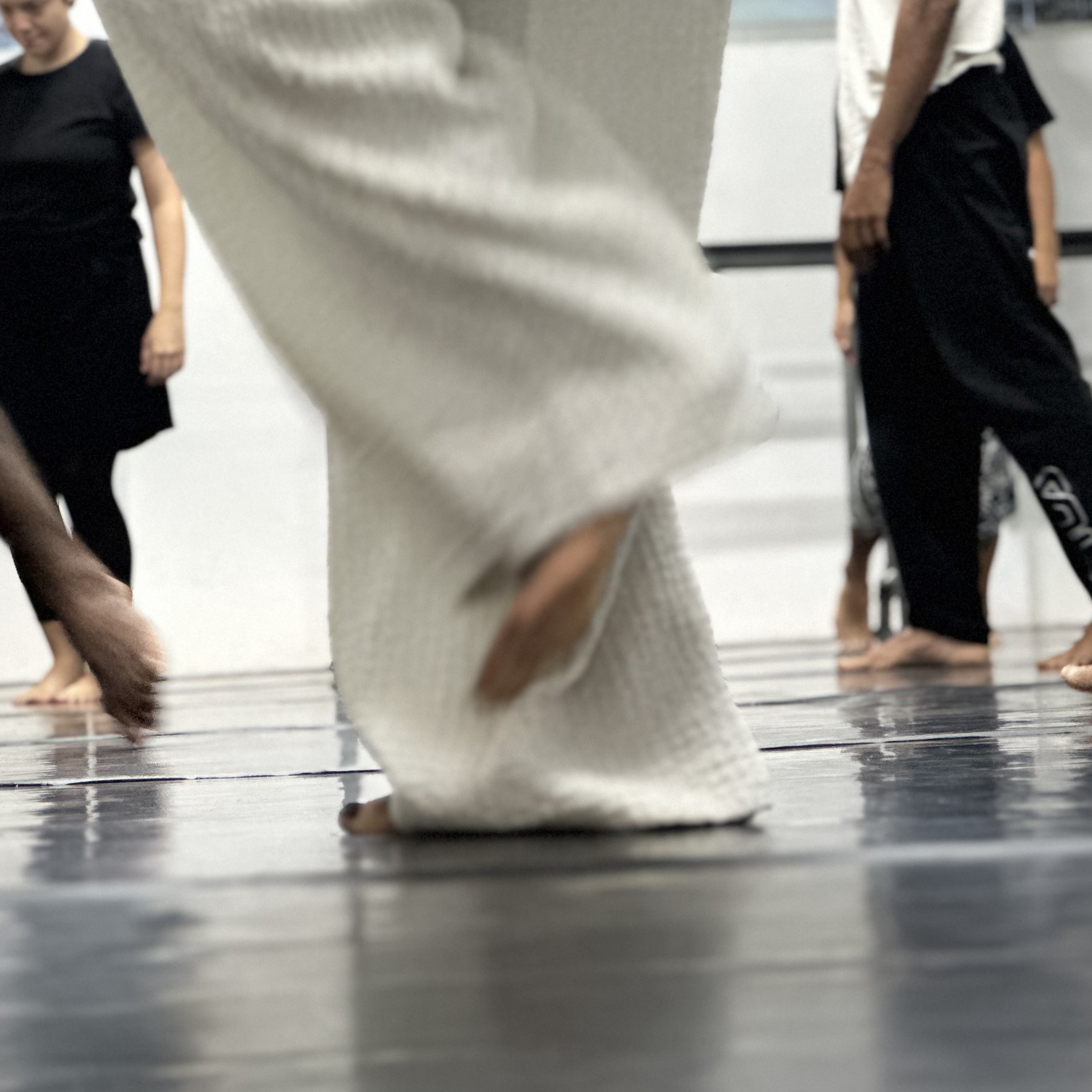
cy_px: 451
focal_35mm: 114
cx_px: 436
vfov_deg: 15.3
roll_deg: +3.3
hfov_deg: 15.3
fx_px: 4069
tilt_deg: +3.3
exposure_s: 1/24
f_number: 2.8
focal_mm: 9
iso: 400
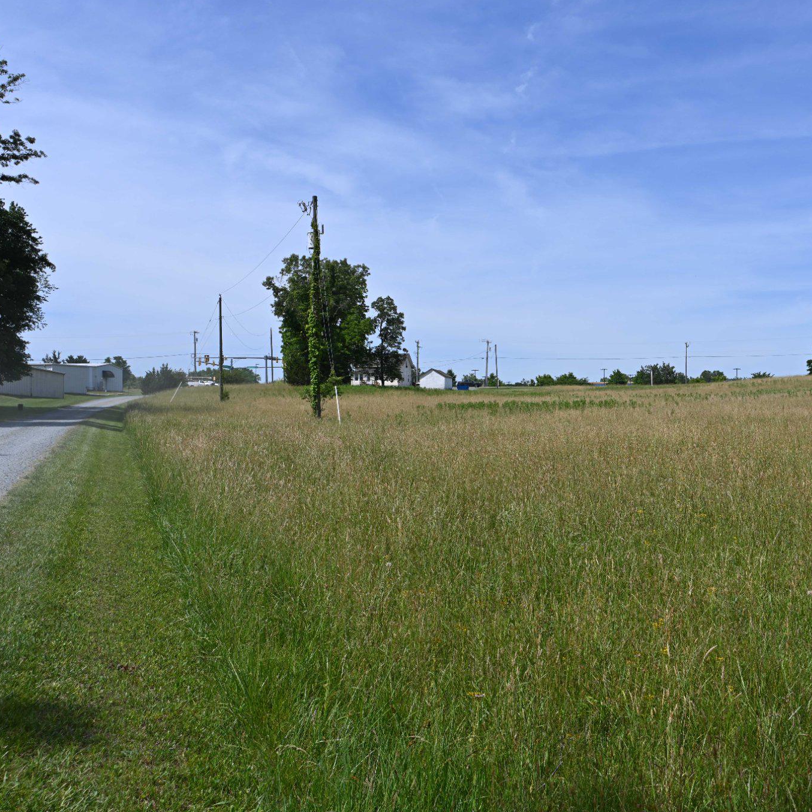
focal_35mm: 36
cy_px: 406
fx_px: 955
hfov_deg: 45.5
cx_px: 531
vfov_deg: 46.0
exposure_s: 1/400
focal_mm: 28
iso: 100
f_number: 7.1
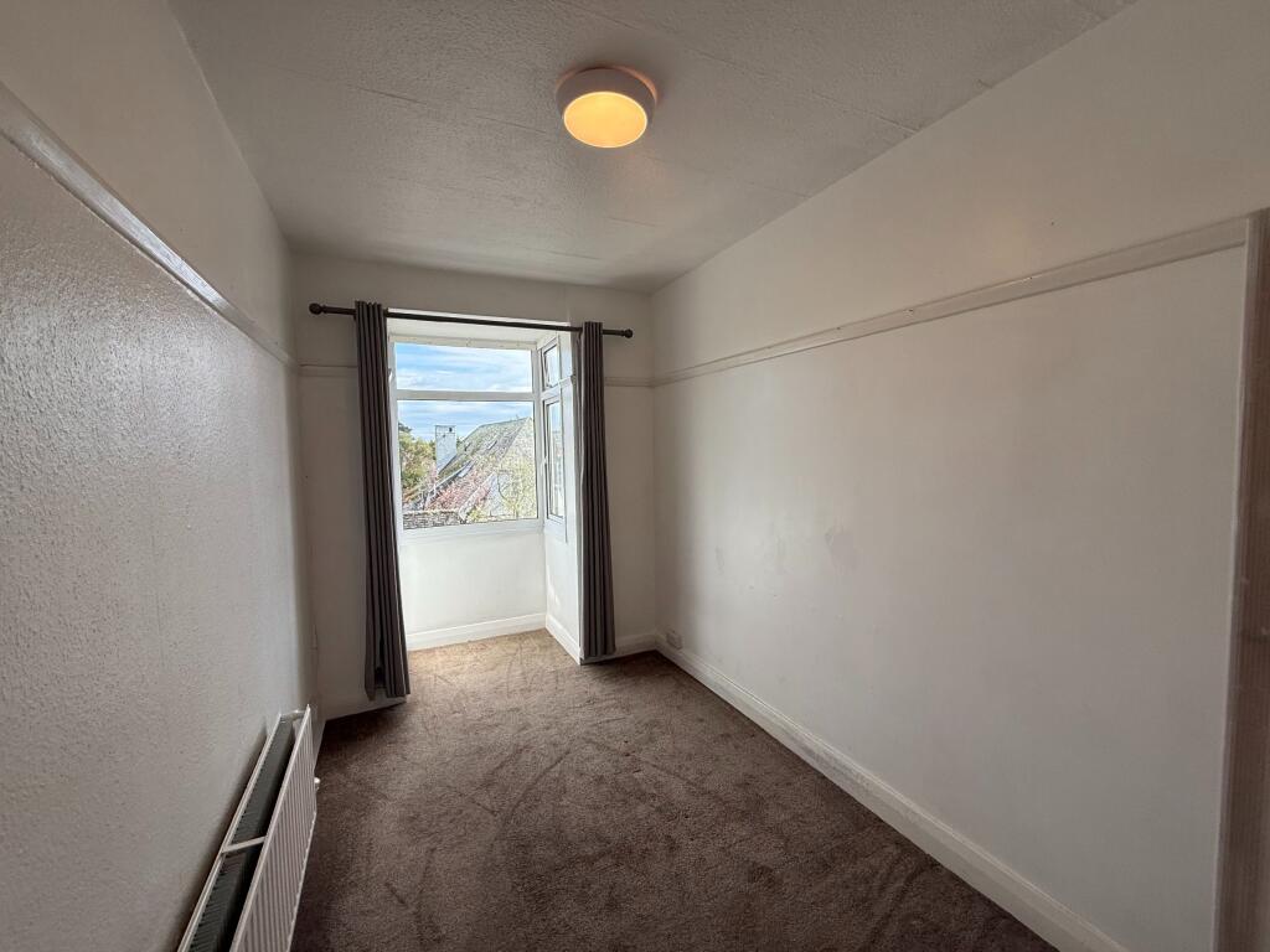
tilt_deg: -2.0
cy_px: 476
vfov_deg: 85.7
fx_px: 514
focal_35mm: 14
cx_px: 635
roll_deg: +1.0
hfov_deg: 102.1
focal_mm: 2.22
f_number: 2.2
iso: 64
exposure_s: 1/482
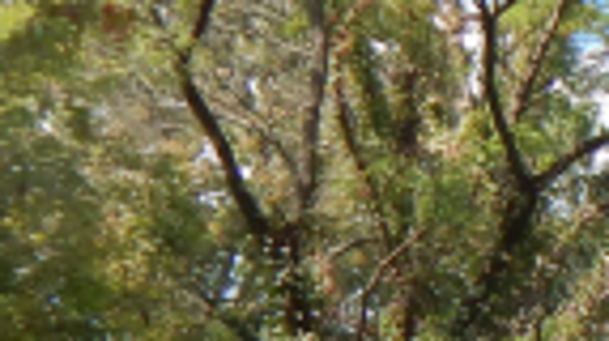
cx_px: 1284
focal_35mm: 193
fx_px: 3113
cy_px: 921
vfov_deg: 5.9
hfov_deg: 10.2
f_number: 3.4
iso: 125
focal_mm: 6.8
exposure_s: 1/500
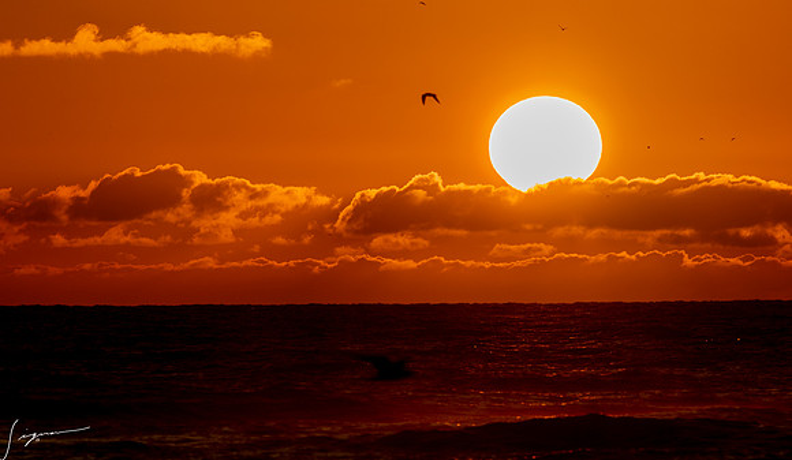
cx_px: 363
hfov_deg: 3.7
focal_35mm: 575
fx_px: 12168
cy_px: 173
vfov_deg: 2.2
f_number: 8
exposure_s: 1/2000
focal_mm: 420
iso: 125
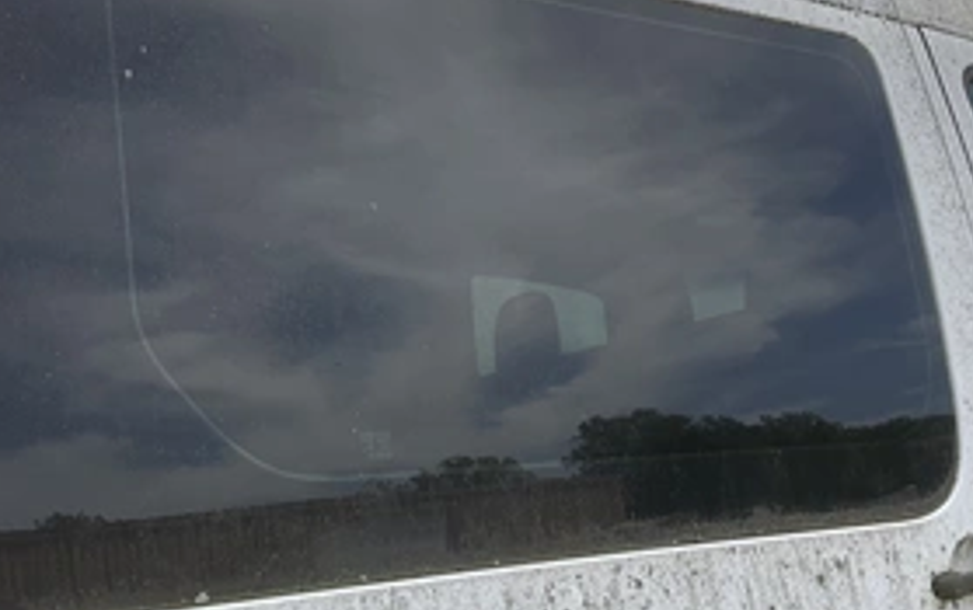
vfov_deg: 29.2
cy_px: 261
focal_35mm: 44
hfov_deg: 45.2
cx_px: 502
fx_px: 1168
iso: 25
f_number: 1.8
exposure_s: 1/997
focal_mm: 3
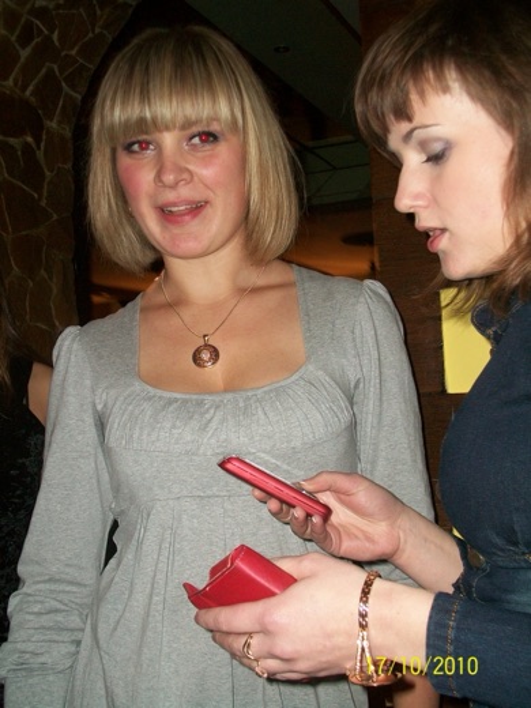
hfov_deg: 34.3
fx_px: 859
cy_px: 354
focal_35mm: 42
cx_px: 266
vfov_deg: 44.8
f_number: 3.2
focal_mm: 7.1
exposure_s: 1/40
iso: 120
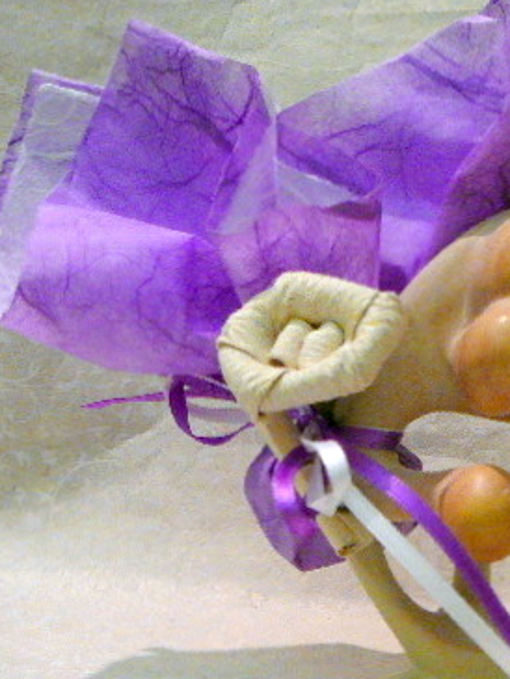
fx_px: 903
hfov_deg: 31.4
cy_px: 439
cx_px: 322
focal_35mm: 46
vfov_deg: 40.8
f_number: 2.8
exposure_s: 1/60
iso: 200
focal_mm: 5.2
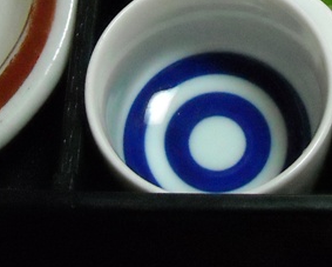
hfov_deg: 16.2
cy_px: -138
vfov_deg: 12.4
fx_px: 1161
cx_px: 234
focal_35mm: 118
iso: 800
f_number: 2.8
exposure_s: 1/96
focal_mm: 5.7
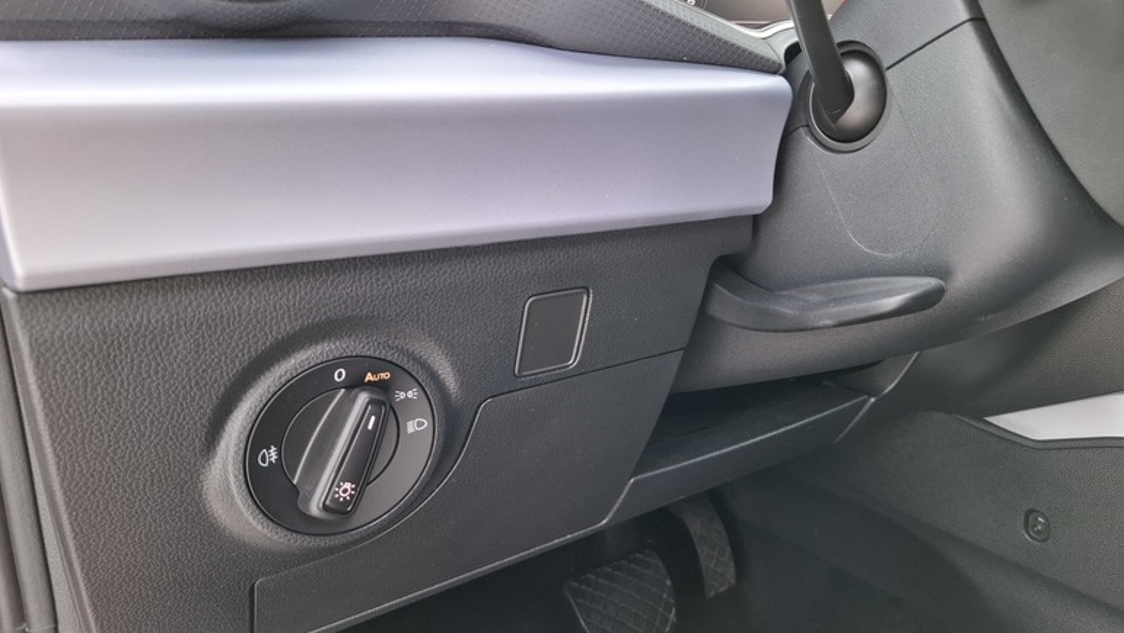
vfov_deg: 44.4
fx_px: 775
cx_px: 571
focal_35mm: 26
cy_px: 308
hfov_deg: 71.9
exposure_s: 1/120
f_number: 1.8
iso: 200
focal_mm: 5.54
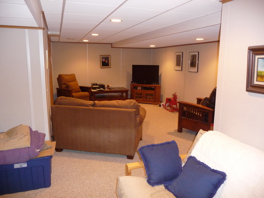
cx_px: 132
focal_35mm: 28
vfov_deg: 49.7
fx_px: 214
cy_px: 99
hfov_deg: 63.4
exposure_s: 1/8
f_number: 3.3
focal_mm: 4.7
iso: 400
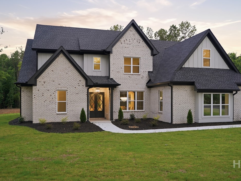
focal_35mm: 31
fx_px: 216
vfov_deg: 45.4
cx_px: 128
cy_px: 91
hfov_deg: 58.3
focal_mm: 28
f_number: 2.8
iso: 125
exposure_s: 1/30
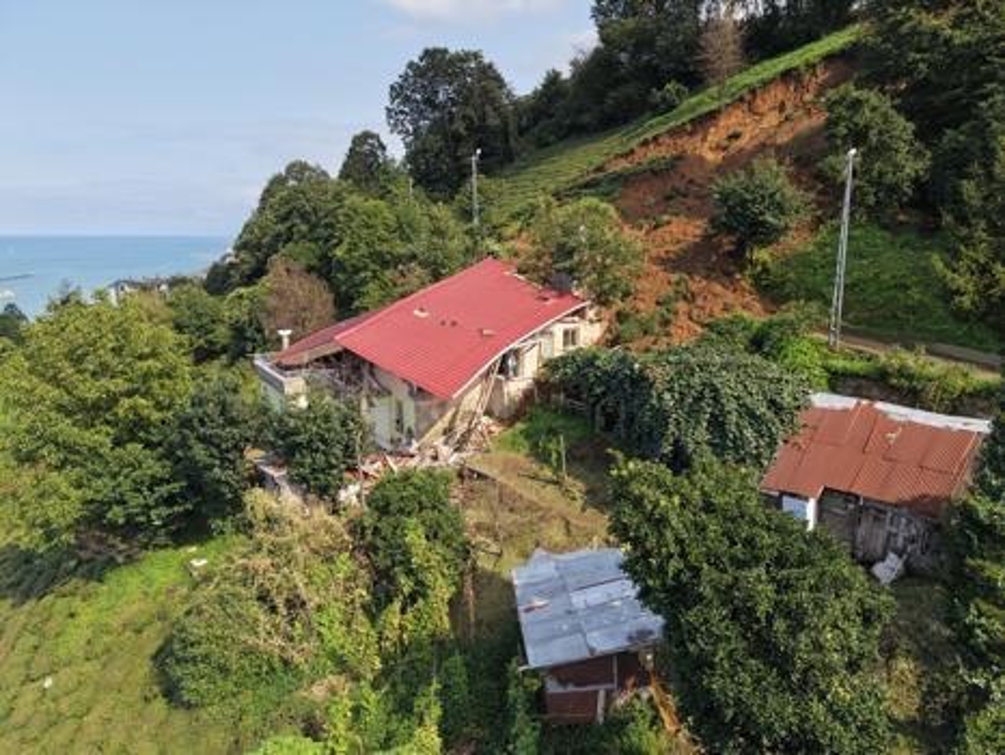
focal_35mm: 24
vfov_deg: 56.9
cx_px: 502
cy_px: 378
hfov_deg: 71.6
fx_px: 697
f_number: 1.8
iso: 290
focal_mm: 8.67
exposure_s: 1/4000
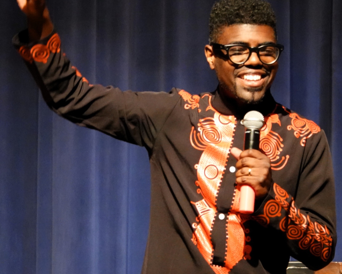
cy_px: 159
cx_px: 212
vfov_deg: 2.5
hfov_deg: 3.1
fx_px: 6345
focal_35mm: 627
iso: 3200
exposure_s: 1/125
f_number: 4
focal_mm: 151.11
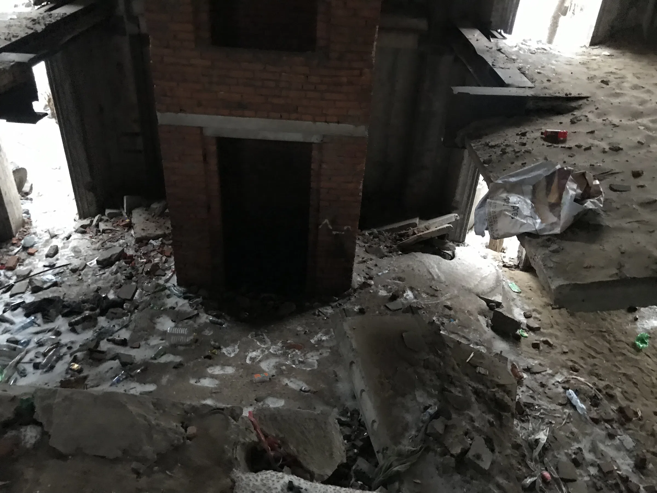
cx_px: 328
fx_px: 531
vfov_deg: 49.7
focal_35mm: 28
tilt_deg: -31.8
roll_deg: -4.5
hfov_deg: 63.4
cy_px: 246
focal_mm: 3.99
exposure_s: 1/4
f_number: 1.8
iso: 100
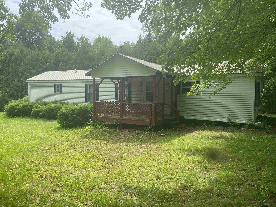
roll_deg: +0.4
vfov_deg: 53.1
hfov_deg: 67.3
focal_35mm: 26
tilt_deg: -1.1
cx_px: 138
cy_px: 104
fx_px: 207
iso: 32
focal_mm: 4.25
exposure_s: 1/767
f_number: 1.8
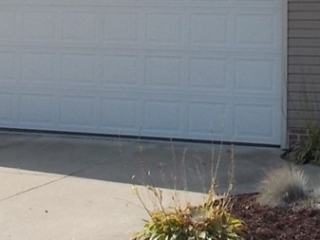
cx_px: 267
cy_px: -57
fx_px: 814
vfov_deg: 16.1
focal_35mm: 88
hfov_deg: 21.9
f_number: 3.3
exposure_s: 1/640
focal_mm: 4.1
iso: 80
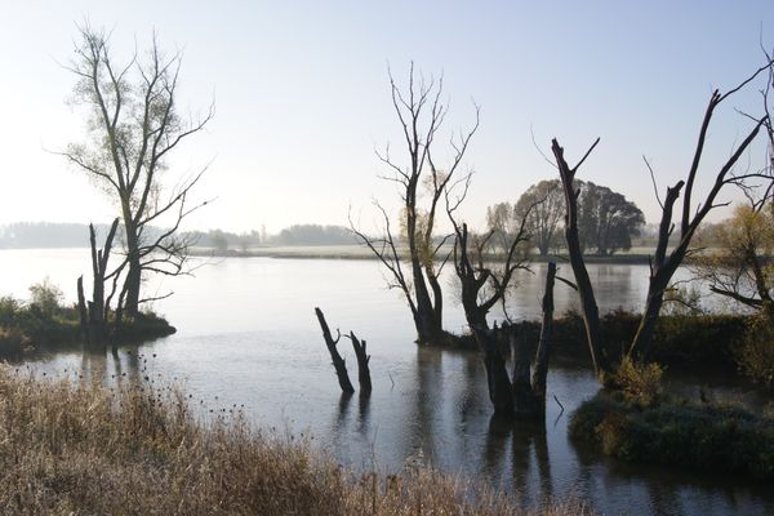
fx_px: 903
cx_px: 387
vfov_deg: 31.9
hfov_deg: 46.4
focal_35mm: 42
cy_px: 258
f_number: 10
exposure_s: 1/160
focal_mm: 28
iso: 100
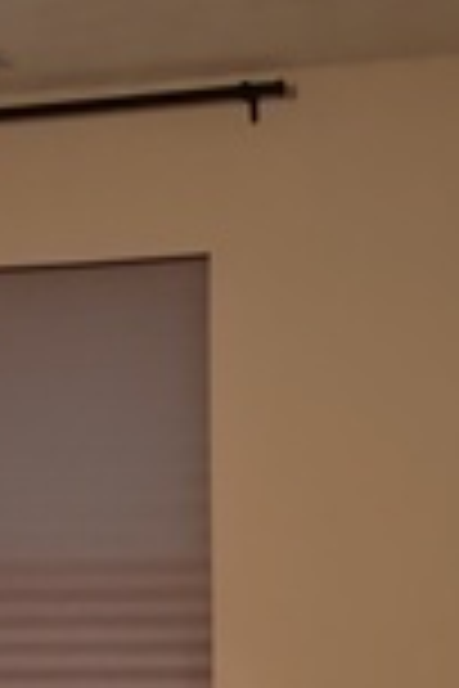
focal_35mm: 104
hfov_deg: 13.1
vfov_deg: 18.6
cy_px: 825
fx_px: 1989
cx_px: 130
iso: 1625
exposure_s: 1/15.2
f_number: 1.8
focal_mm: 5.56
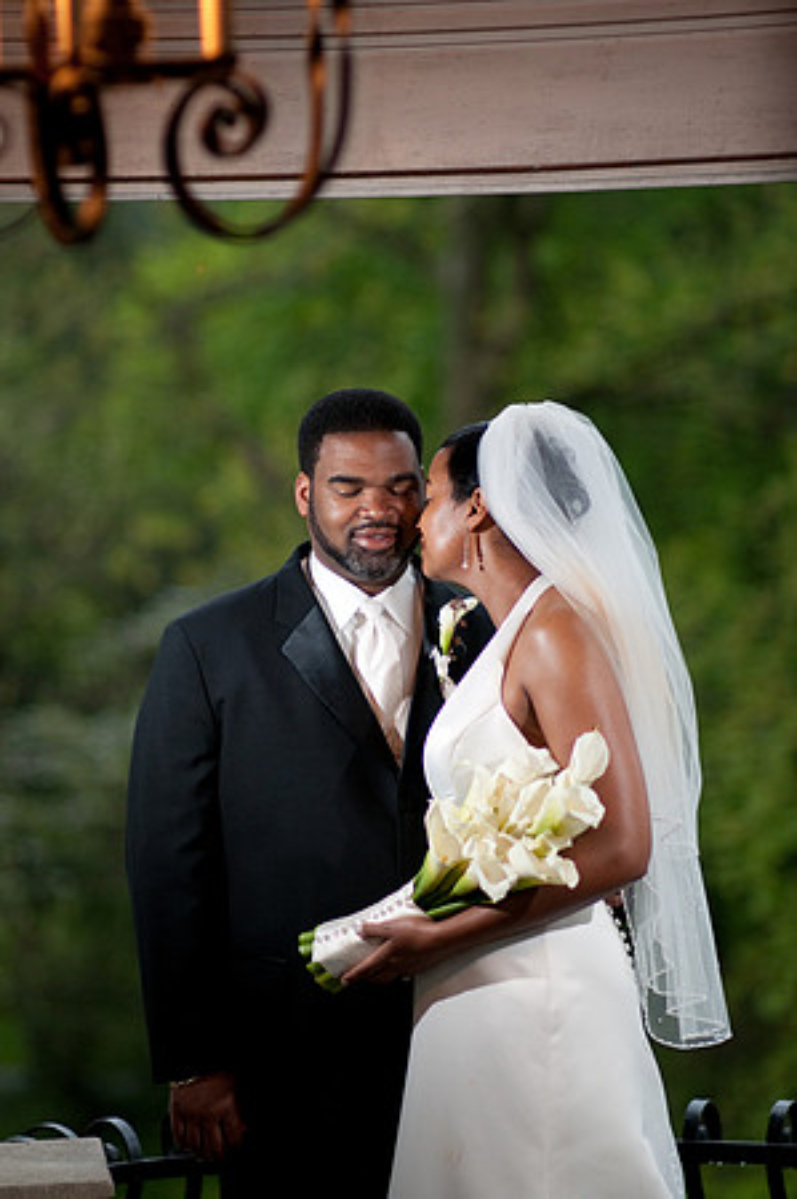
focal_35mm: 128
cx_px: 398
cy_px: 600
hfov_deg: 10.7
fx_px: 4244
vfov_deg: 16.1
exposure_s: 1/250
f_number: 1.4
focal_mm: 85
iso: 400
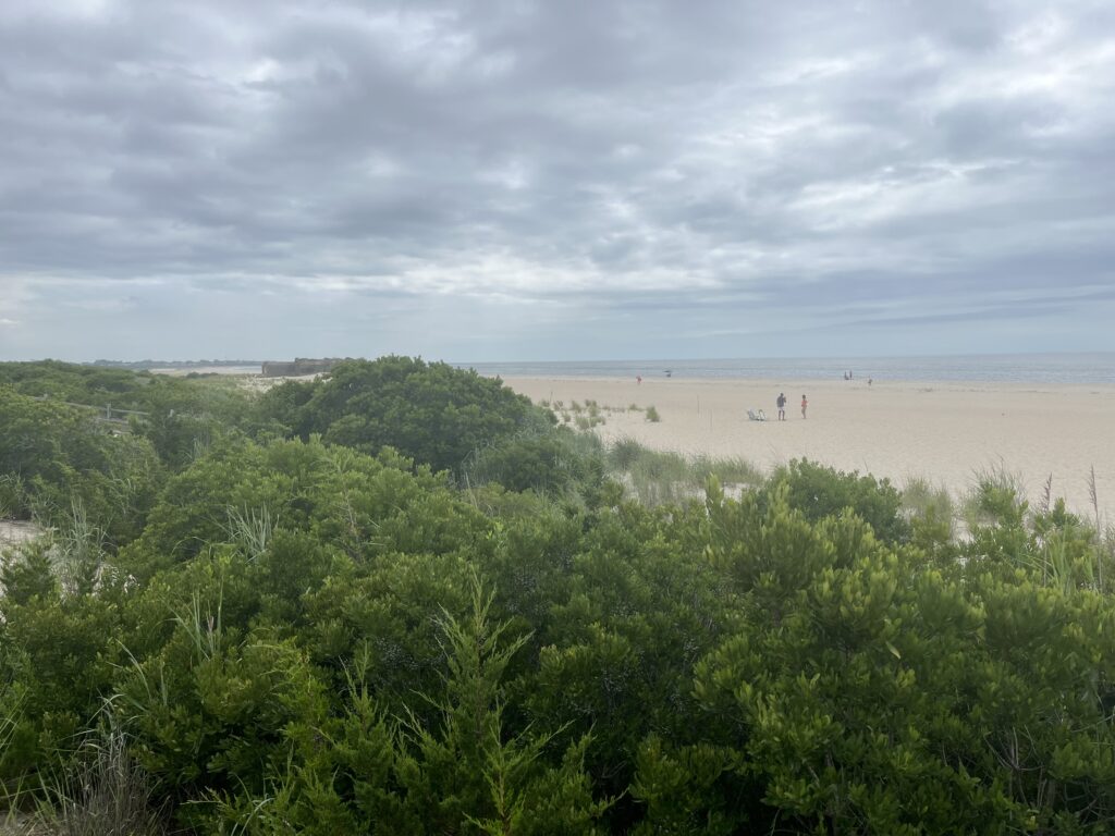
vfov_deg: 53.1
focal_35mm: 26
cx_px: 558
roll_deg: +1.1
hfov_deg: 67.3
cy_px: 418
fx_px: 837
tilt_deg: -5.1
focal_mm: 5.1
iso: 50
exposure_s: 1/5556
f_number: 1.6
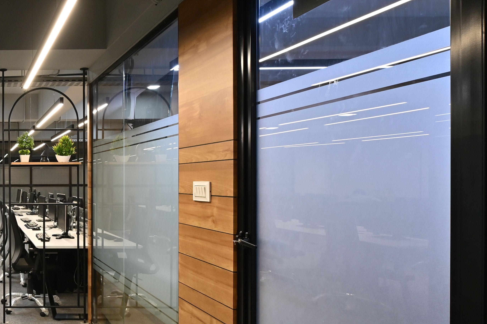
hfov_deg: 46.4
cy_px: 179
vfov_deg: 42.2
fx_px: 419
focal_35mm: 31
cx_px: -36
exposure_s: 1/8
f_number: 8
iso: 200
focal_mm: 14
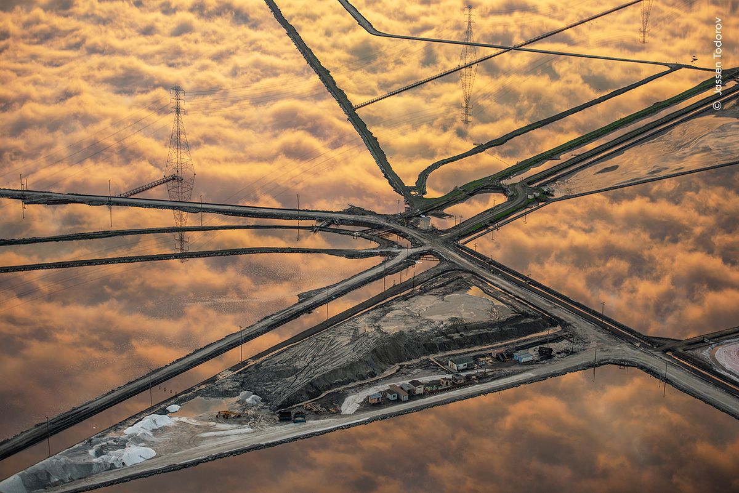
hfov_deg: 28.8
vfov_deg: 19.5
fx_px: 1437
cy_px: 246
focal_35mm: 70
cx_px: 370
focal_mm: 70
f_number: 2.8
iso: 280
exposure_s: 1/400
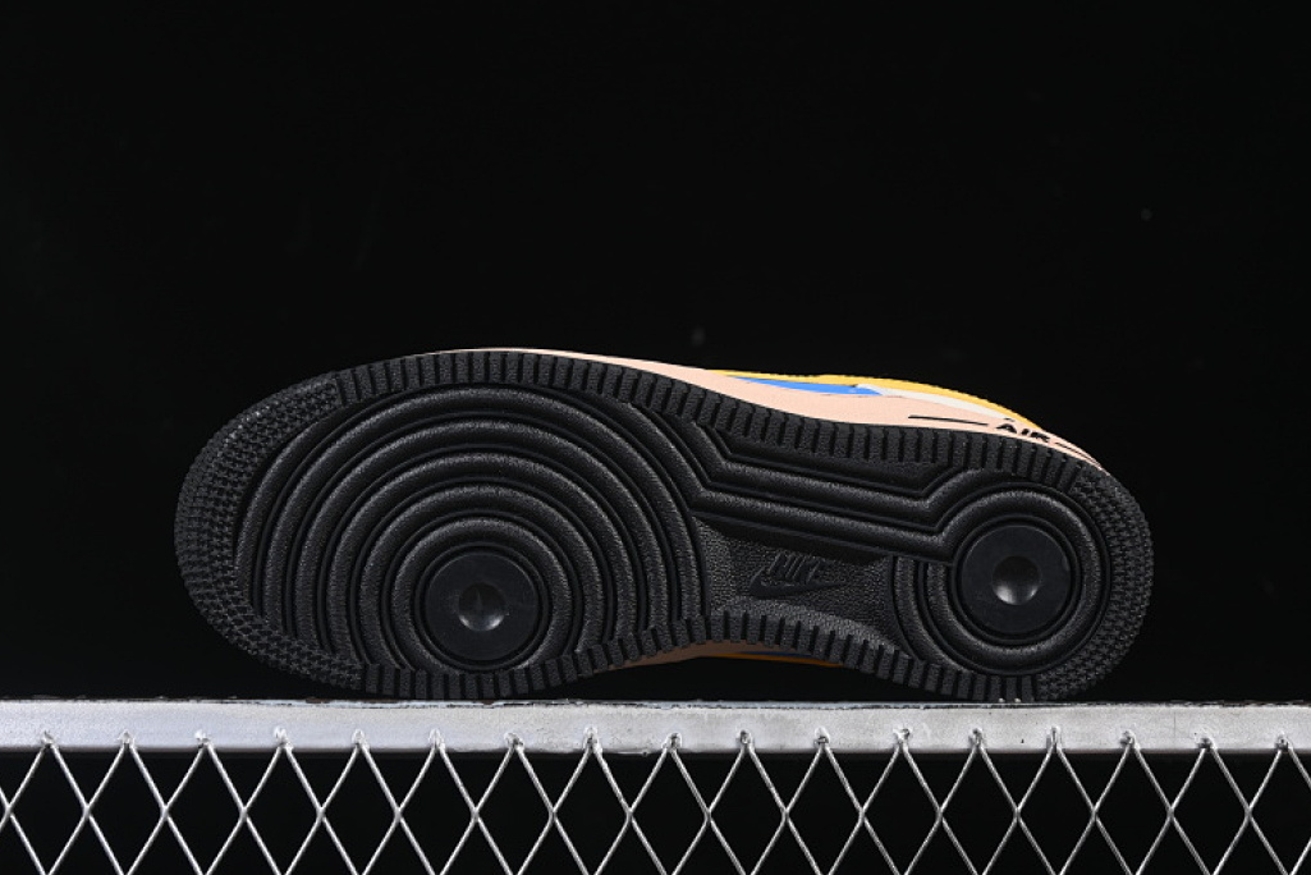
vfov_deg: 17.3
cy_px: 416
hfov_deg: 25.7
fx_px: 2878
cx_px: 671
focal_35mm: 79
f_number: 6.3
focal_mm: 50
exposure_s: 1/60
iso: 160
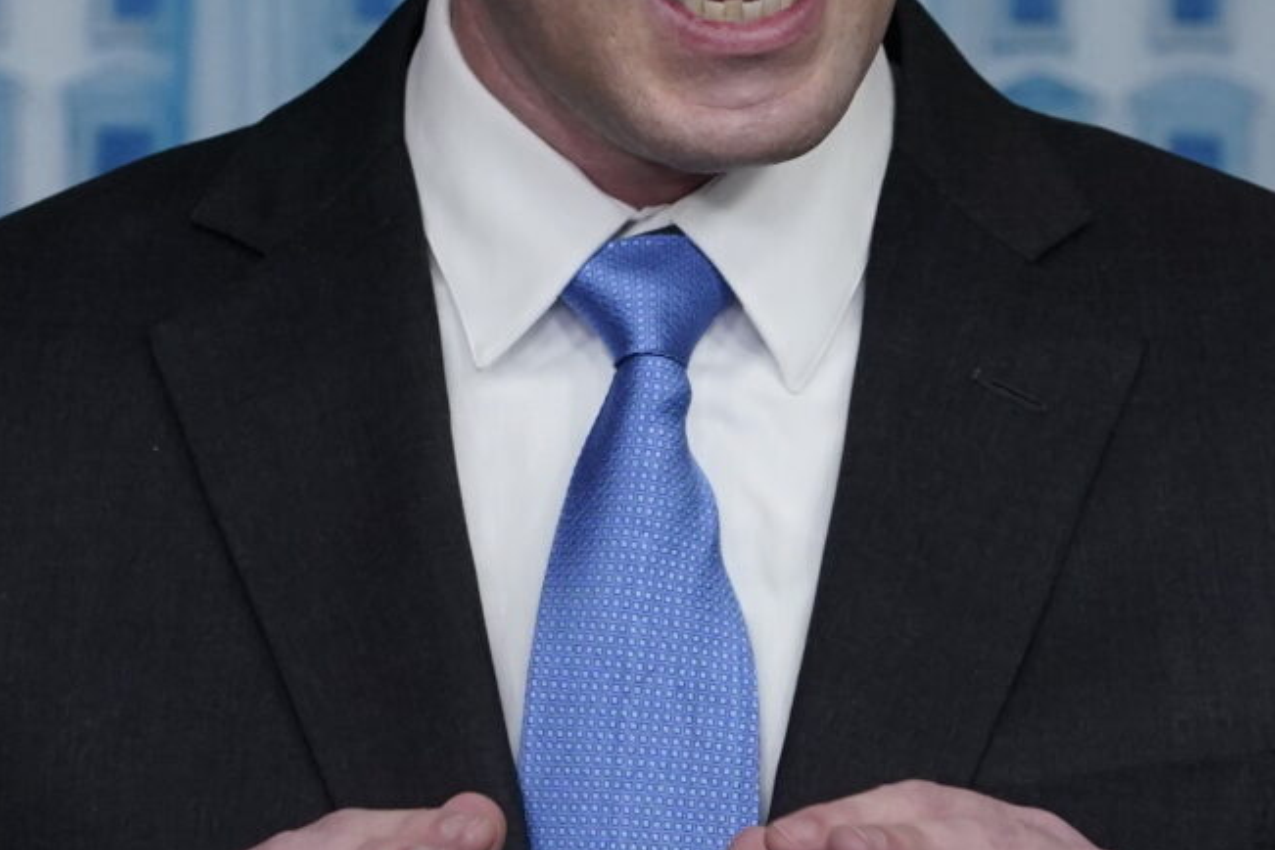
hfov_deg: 2.4
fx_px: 30066
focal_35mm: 849
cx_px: 601
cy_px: 587
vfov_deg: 1.6
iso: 2000
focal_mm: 216
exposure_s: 1/320
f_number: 6.3
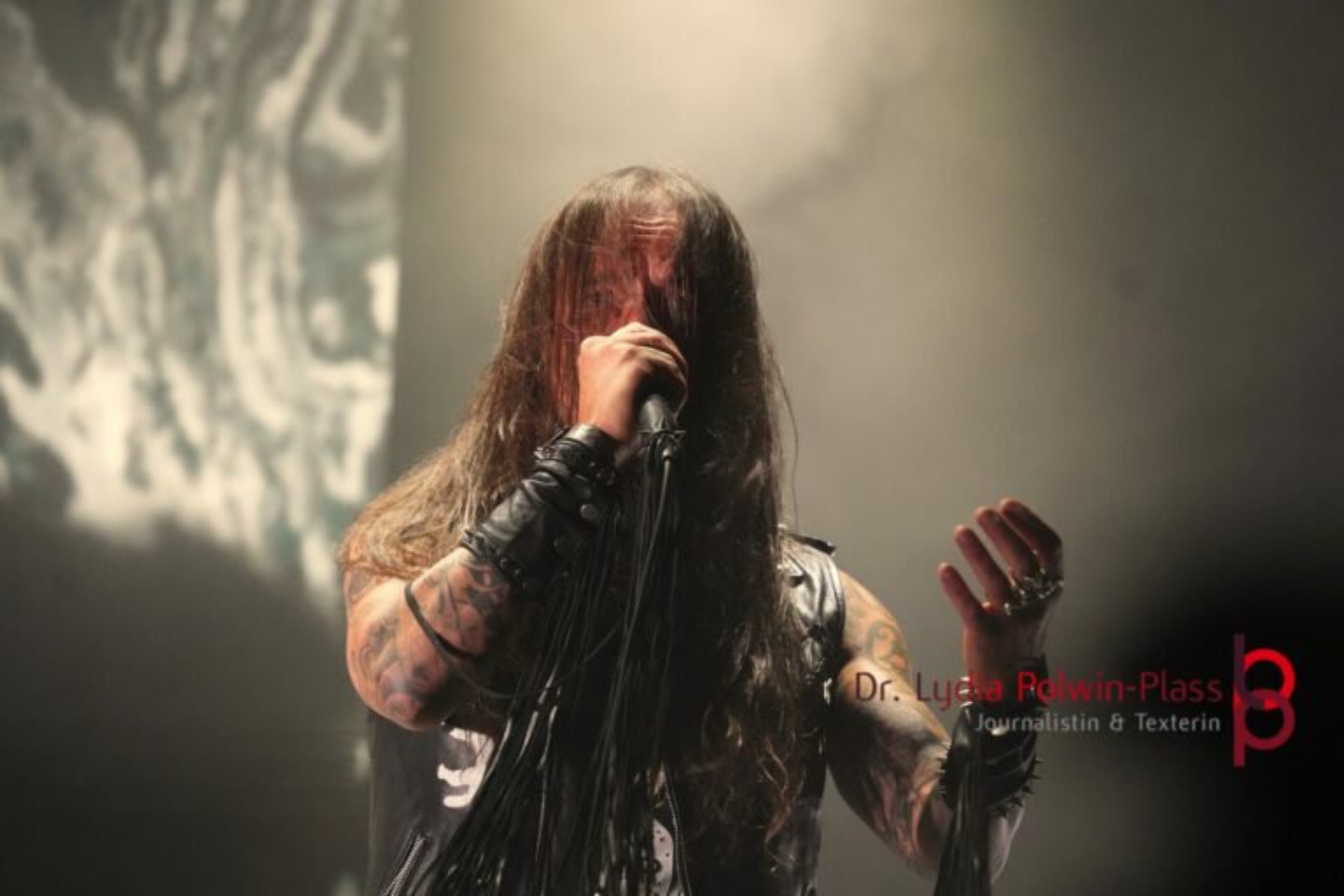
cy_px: 448
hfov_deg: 11.9
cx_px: 672
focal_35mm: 172
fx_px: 6439
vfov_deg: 8.0
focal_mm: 115
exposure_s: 1/125
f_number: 5.6
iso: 6400
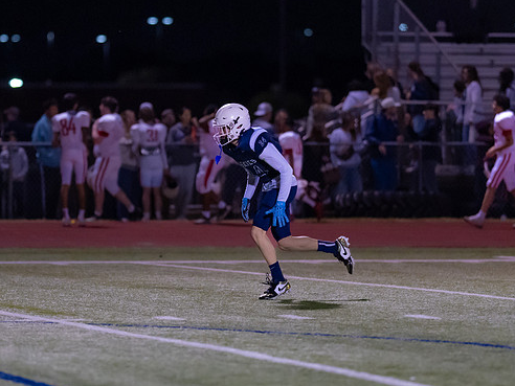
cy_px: 163
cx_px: 218
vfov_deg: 4.4
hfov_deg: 5.8
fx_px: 5073
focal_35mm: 341
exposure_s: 1/1250
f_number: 1.8
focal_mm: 135
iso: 2500
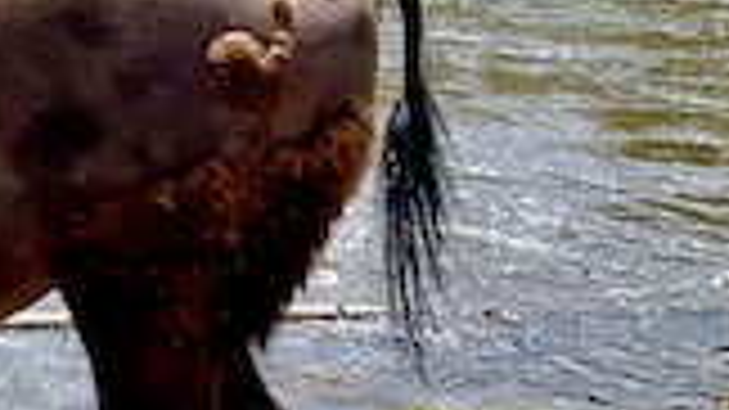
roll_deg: -1.8
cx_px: -544
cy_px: 63
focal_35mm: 105
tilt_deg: -10.8
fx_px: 2029
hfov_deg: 17.1
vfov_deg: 11.5
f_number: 1.6
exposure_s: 1/1011
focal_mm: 5.1
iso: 32
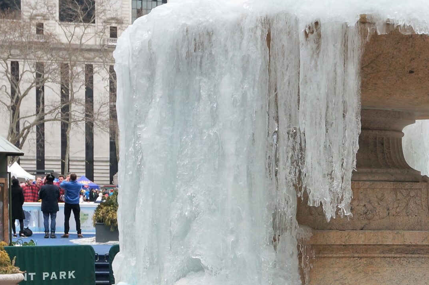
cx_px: 421
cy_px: 291
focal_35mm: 96
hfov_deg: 20.6
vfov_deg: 14.0
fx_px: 1143
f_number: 5.6
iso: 100
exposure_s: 1/80
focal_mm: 24
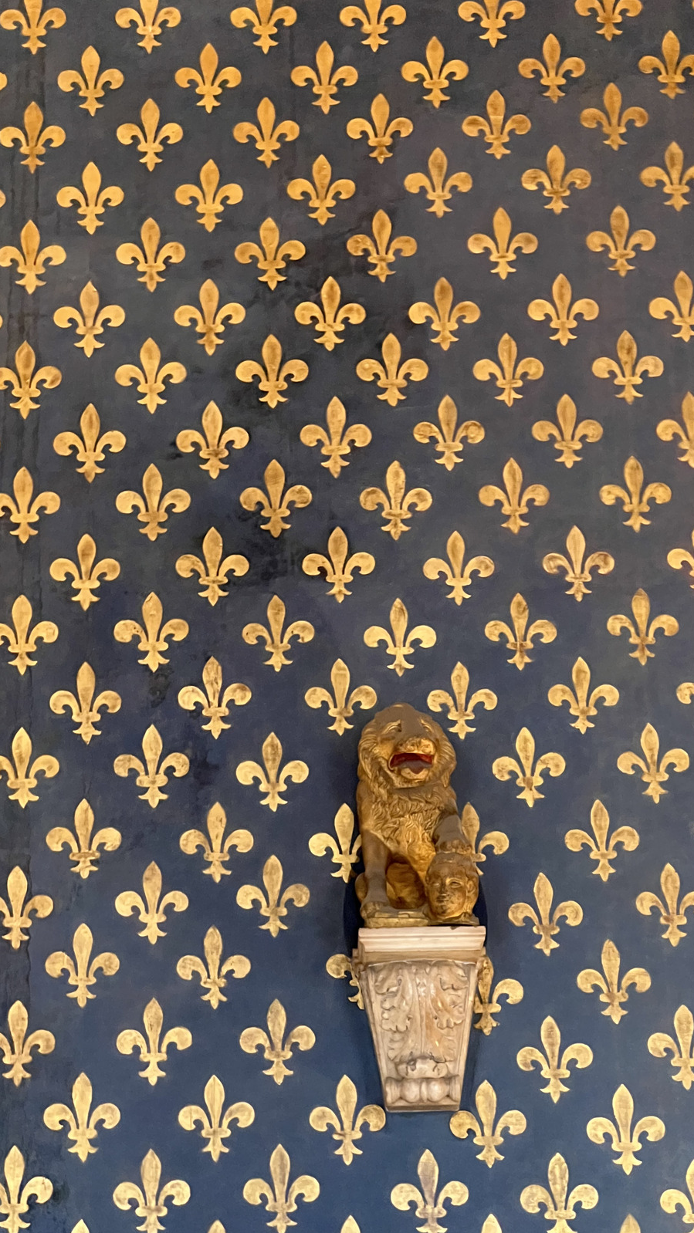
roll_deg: +0.7
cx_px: 296
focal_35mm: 84
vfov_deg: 25.3
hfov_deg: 14.4
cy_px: 616
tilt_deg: +18.9
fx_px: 2748
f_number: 2.8
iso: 1250
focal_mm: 9
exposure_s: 1/25
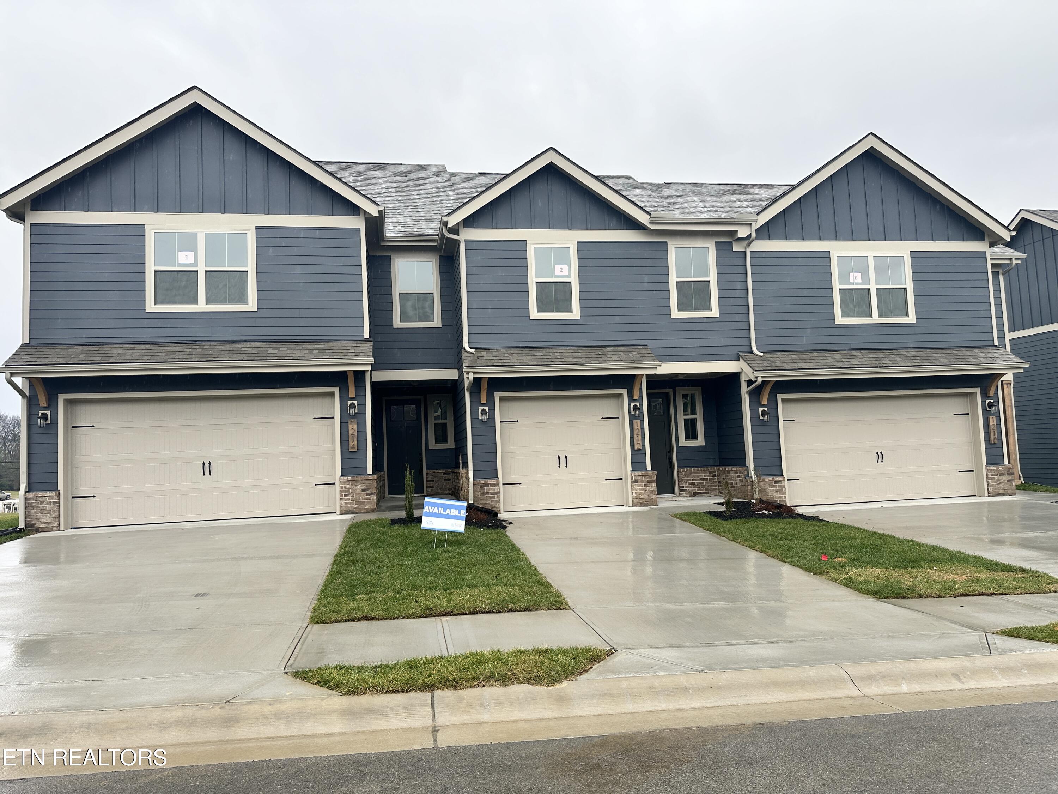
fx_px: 734
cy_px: 397
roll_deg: +3.0
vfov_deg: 56.8
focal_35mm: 24
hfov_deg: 71.6
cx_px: 529
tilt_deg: +3.0
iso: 80
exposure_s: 1/328
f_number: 1.78
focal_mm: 6.86
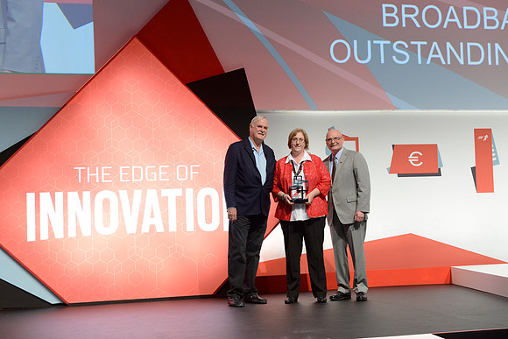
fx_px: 988
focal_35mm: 70
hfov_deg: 28.8
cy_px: 170
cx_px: 254
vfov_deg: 19.5
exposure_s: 1/100
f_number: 8
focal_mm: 70
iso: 2500
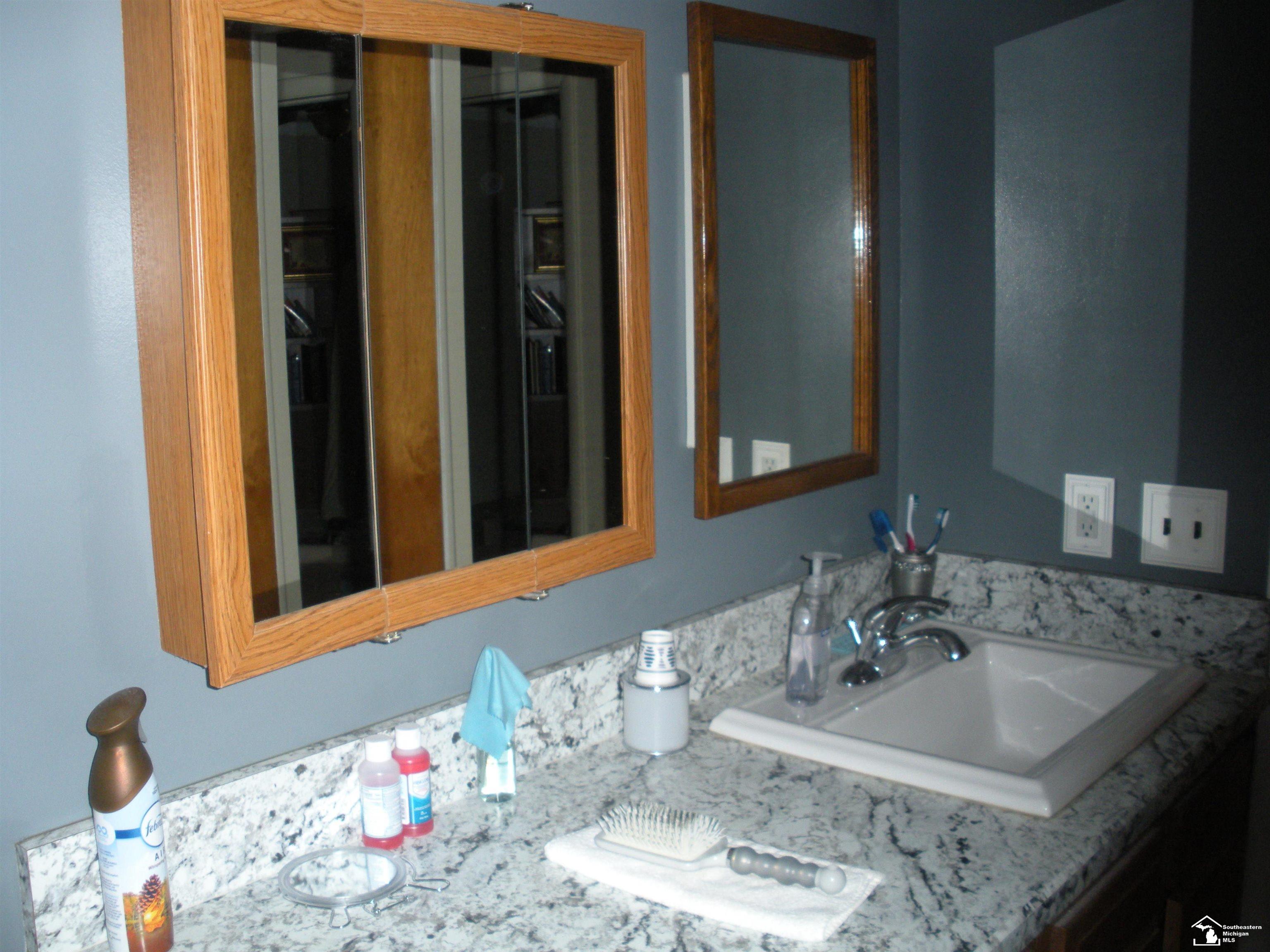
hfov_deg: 51.4
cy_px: 476
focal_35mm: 36
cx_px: 635
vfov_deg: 39.7
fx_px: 1321
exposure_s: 1/60
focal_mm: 6.3
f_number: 3.5
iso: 219
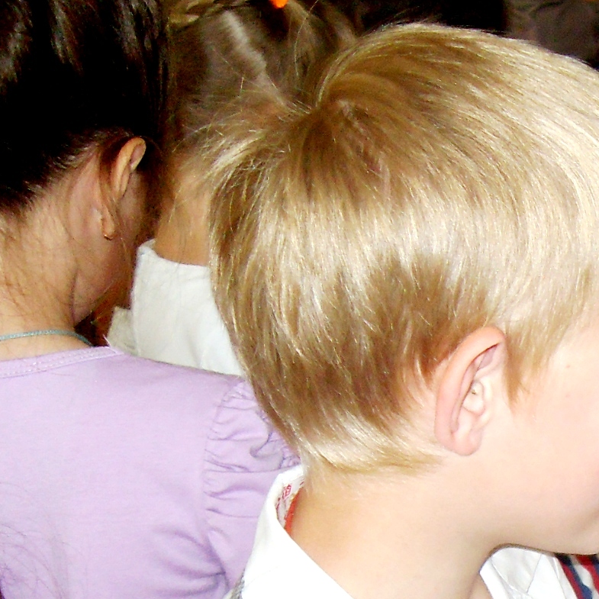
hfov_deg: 14.7
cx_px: 977
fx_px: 2114
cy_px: 715
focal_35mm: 108
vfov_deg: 15.5
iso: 100
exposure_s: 1/45
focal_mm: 6.3
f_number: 2.8
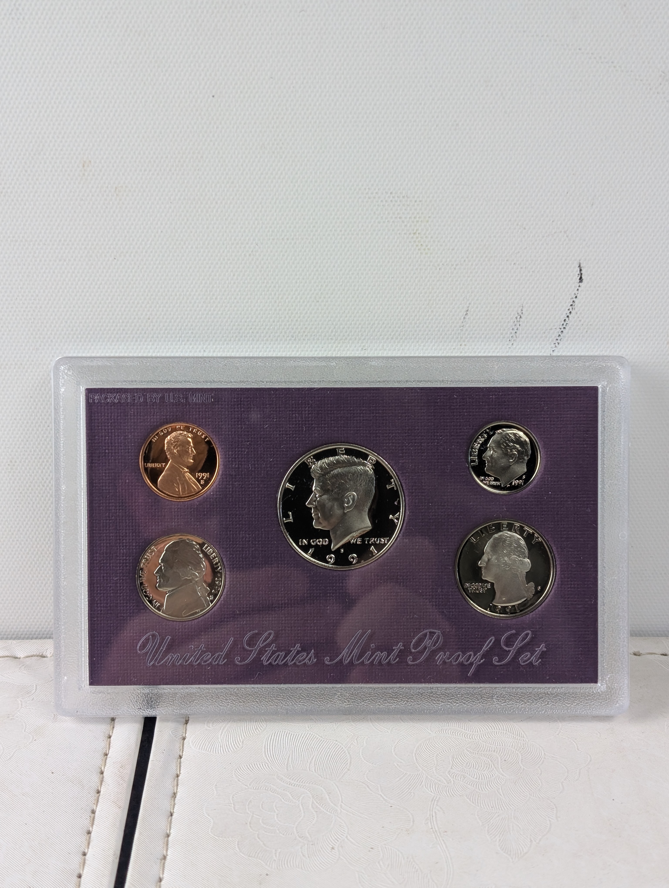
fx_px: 1259
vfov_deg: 38.9
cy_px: 444
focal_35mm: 49
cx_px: 334
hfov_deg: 29.7
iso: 111
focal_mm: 6.9
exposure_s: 1/120
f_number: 1.68
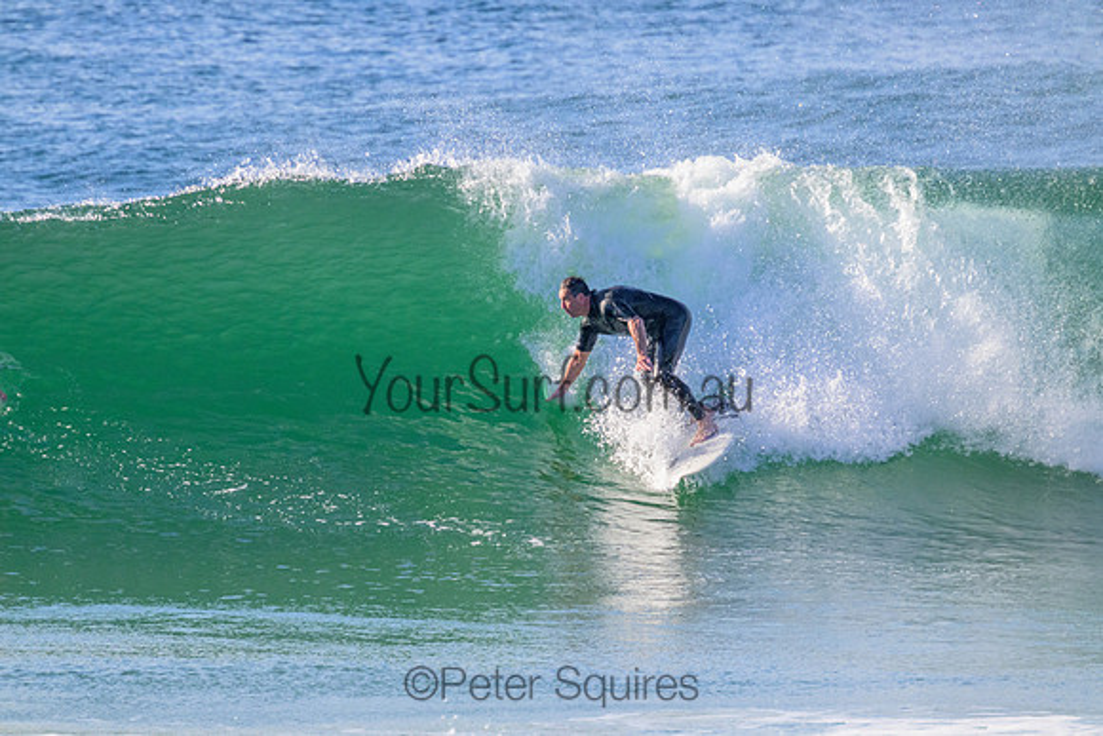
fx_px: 24516
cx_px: 552
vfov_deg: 1.7
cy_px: 368
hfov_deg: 2.6
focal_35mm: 800
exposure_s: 1/2000
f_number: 11
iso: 2800
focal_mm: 800
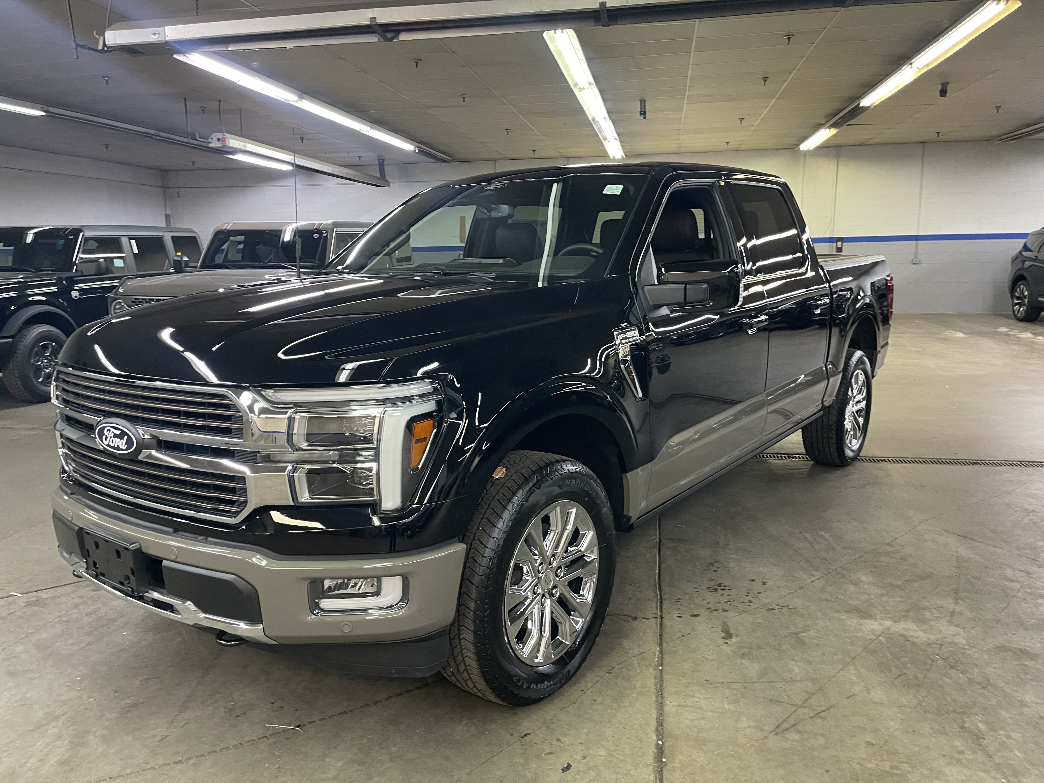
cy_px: 392
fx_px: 754
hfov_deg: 69.4
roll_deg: -2.5
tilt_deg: -11.7
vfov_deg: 54.9
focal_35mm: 25
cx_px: 522
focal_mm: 5.1
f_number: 1.6
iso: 320
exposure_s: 1/60
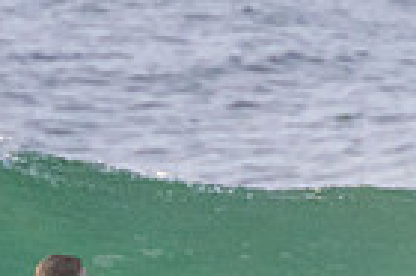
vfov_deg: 0.3
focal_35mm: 4329
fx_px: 49965
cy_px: 342
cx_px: 250
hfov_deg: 0.5
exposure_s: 1/1600
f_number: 11
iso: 3600
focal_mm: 800
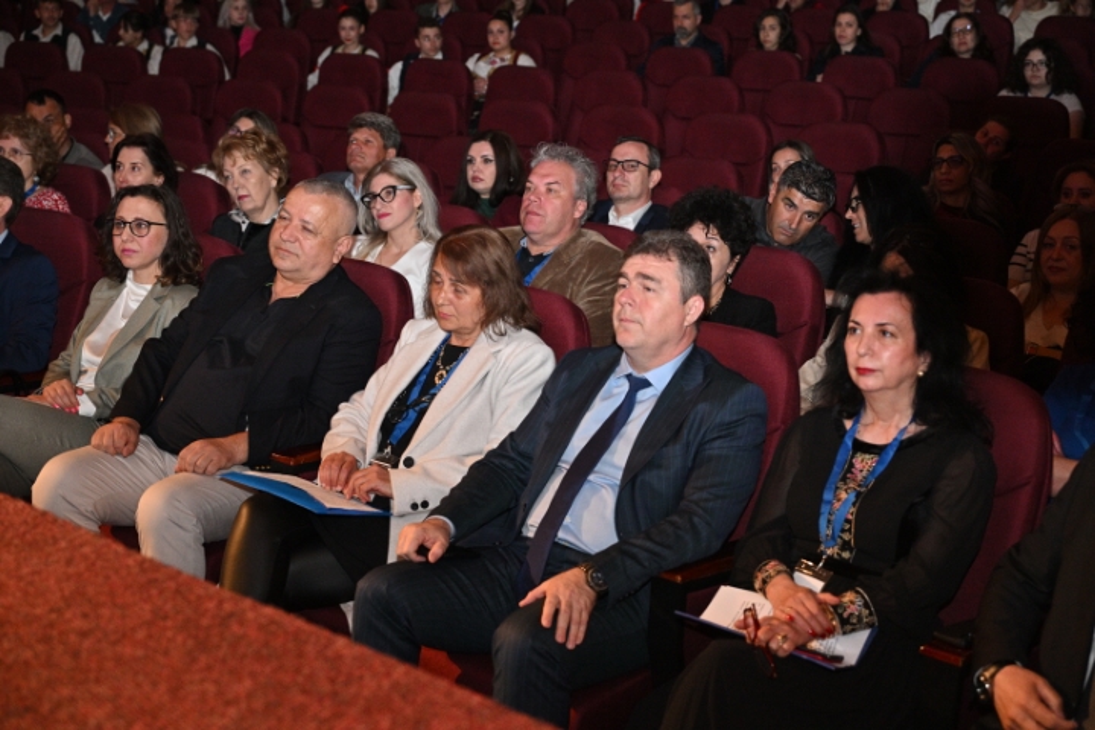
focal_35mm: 52
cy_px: 365
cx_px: 548
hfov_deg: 38.2
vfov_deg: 26.0
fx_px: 1582
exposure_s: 1/160
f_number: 4
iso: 4000
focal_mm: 52
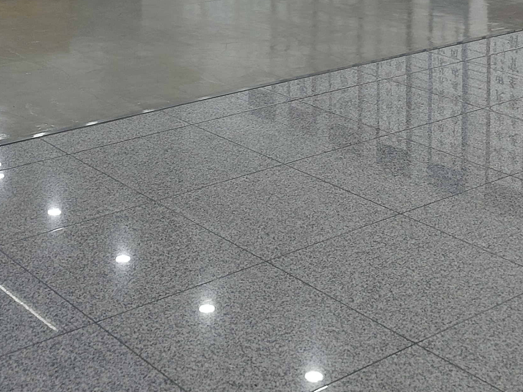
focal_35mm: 70
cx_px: 222
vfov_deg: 19.5
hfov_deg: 27.7
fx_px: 1058
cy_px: -104
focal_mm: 5.23
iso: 80
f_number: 1.8
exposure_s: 1/60
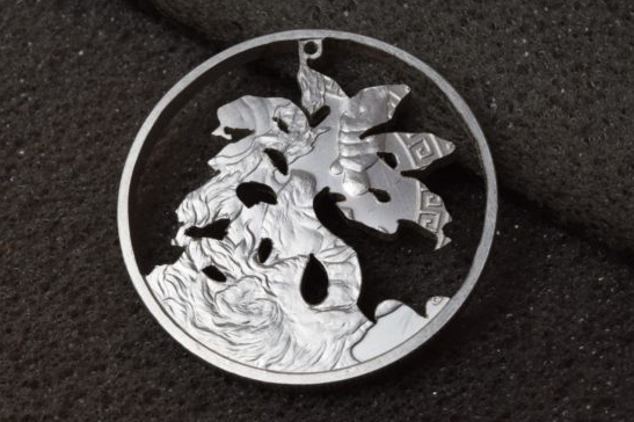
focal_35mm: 91
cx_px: 306
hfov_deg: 22.5
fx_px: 1594
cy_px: 211
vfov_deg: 15.1
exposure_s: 1/20
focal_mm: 55
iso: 640
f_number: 22
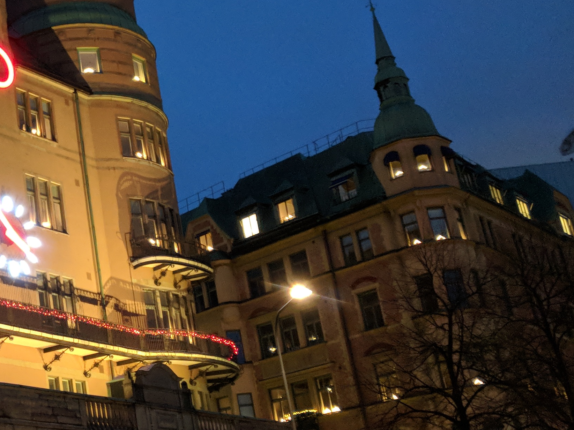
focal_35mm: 64
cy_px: 183
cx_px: -129
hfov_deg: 26.6
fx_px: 1061
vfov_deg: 22.9
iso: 1278
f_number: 2
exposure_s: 1/14.3
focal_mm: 4.67
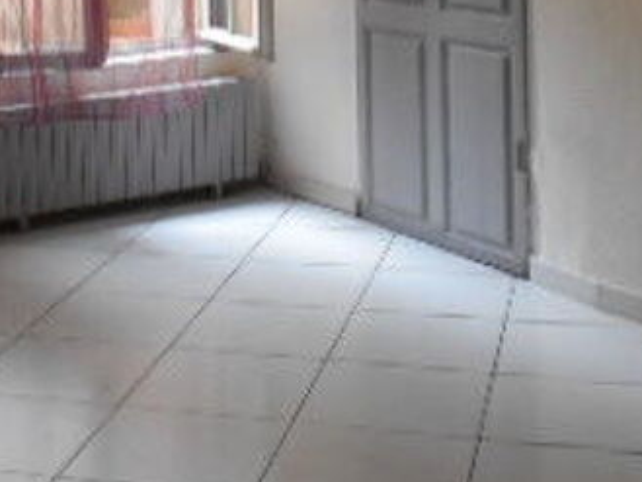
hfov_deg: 24.5
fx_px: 1466
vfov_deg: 17.6
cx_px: 180
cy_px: -137
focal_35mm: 79
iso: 280
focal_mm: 4.7
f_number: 3.4
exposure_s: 1/30
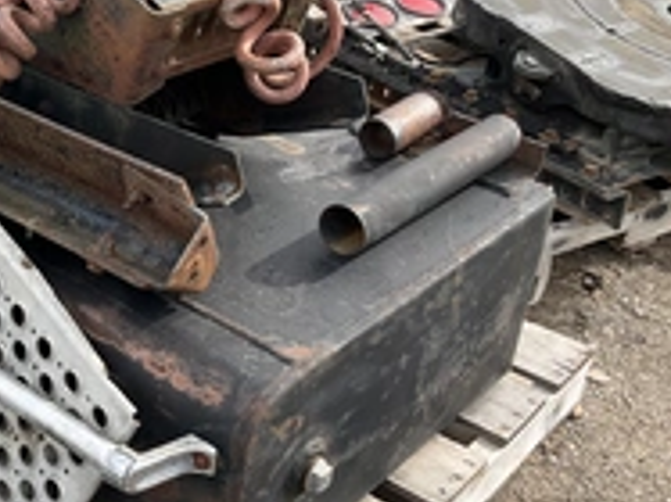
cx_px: 151
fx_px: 1201
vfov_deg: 23.6
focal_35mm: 62
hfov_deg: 30.6
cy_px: 269
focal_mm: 3
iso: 25
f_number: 1.8
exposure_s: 1/495
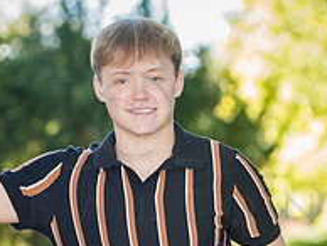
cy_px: 268
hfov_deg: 8.4
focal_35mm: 234
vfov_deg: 6.3
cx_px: 140
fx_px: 2213
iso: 800
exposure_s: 1/400
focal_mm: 105
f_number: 4
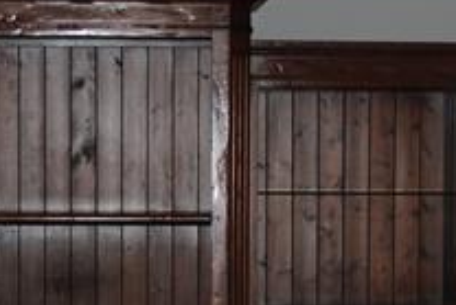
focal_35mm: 148
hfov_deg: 13.9
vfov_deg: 9.2
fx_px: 1876
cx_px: 232
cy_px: 343
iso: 200
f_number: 3.8
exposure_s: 1/60
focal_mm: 20
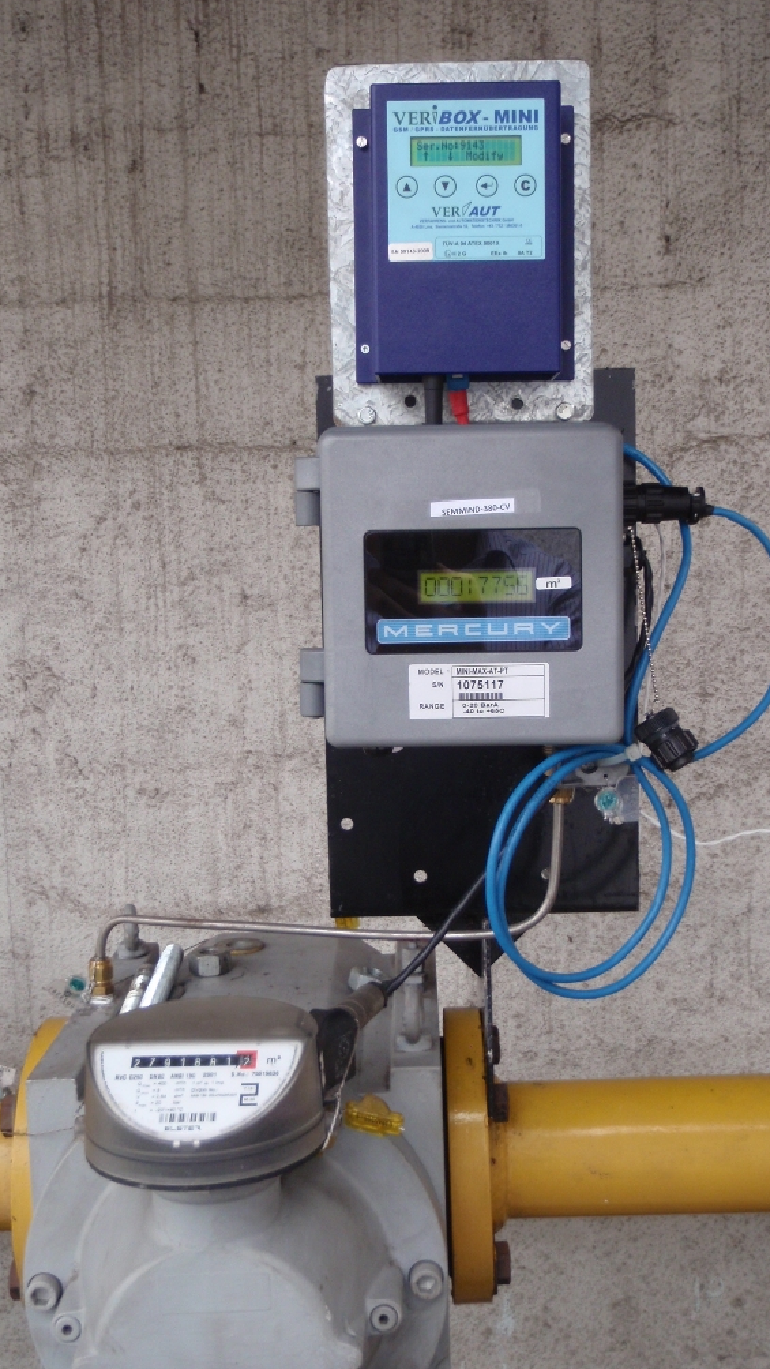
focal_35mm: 40
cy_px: 675
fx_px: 1451
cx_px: 403
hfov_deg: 29.7
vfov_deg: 50.5
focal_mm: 6.53
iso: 125
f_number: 4.1
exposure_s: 1/40
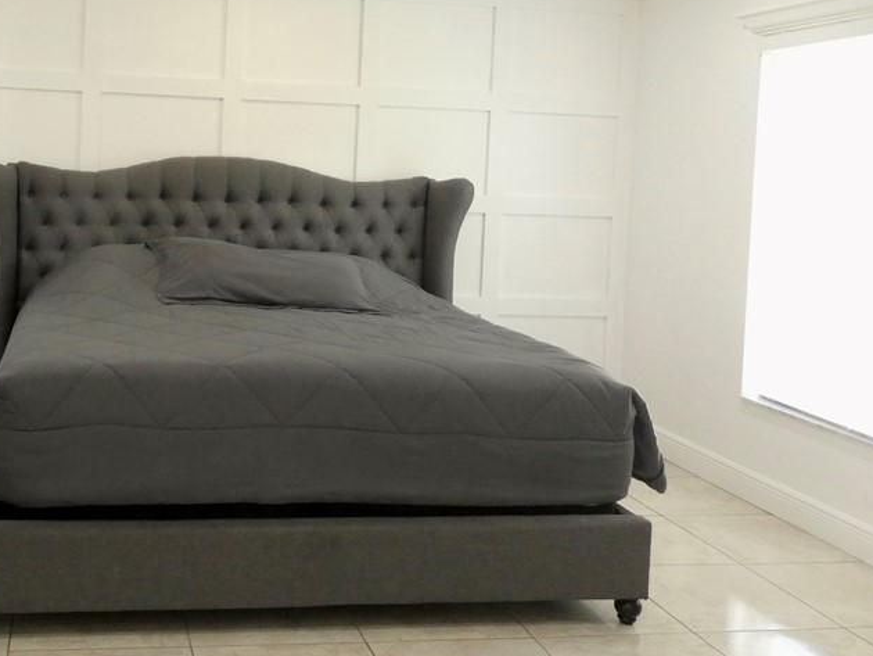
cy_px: 201
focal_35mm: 39
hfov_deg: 45.9
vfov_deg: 36.3
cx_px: 202
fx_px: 984
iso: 500
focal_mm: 4.3
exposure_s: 1/60
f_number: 3.3
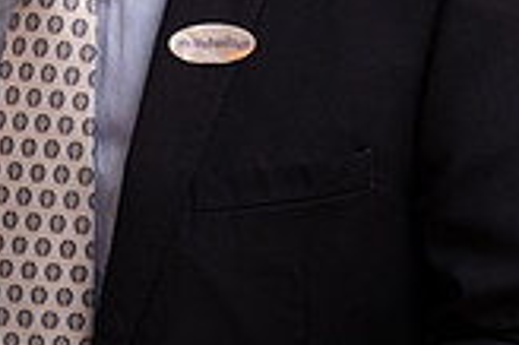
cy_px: -27
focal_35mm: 198
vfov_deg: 6.9
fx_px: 2852
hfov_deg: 10.2
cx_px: -180
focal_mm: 56
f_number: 4.5
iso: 800
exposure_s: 1/40
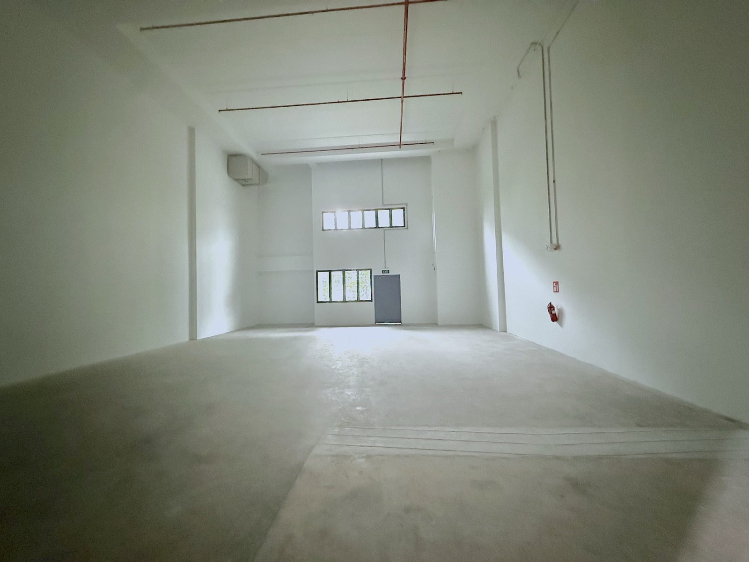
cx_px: 374
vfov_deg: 85.7
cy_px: 281
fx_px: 303
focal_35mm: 14
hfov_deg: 102.1
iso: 1600
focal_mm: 2.22
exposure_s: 1/48
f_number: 2.2
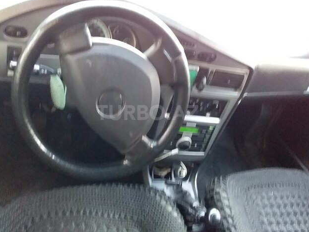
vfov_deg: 42.9
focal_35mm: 33
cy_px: 113
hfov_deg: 55.3
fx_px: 295
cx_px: 148
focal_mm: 3.3
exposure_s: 1/20
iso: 320
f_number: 2.2
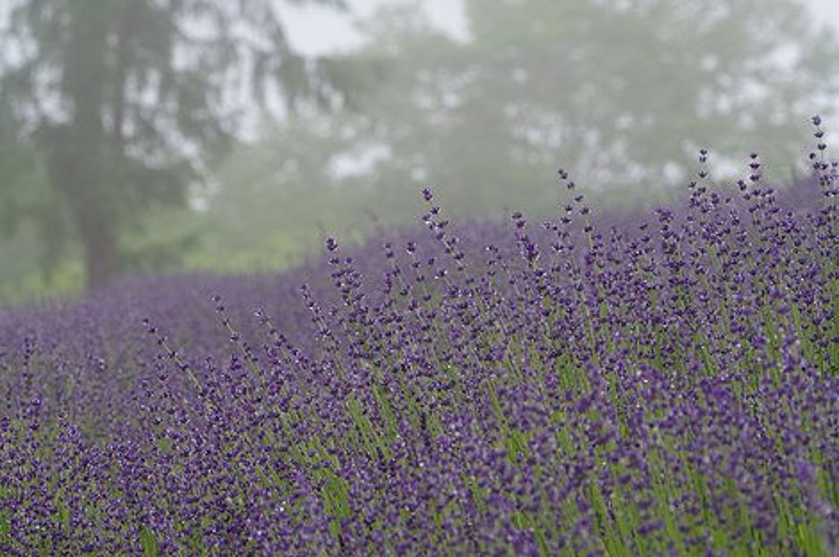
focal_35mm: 147
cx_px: 414
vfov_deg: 9.3
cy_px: 289
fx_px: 3421
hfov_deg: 14.0
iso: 400
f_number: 6.3
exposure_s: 1/160
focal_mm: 90
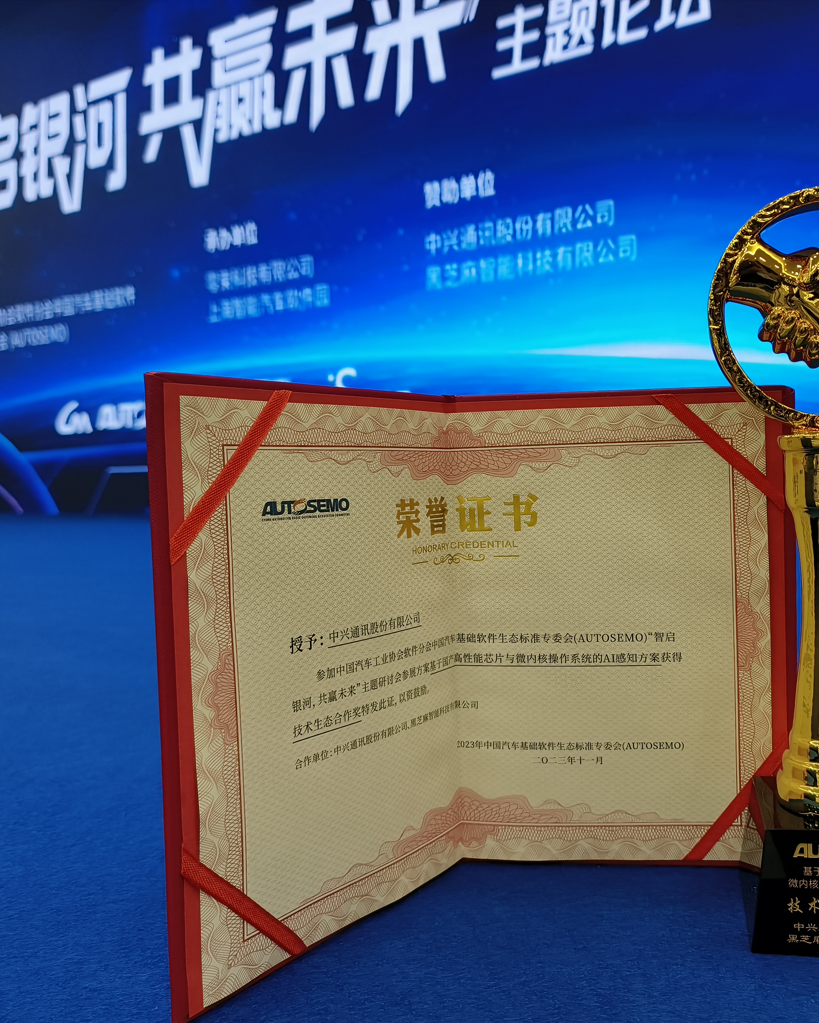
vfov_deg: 58.8
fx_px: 909
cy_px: 512
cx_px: 554
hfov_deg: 47.6
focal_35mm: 30
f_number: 1.75
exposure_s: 1/100
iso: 311
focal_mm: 5.5
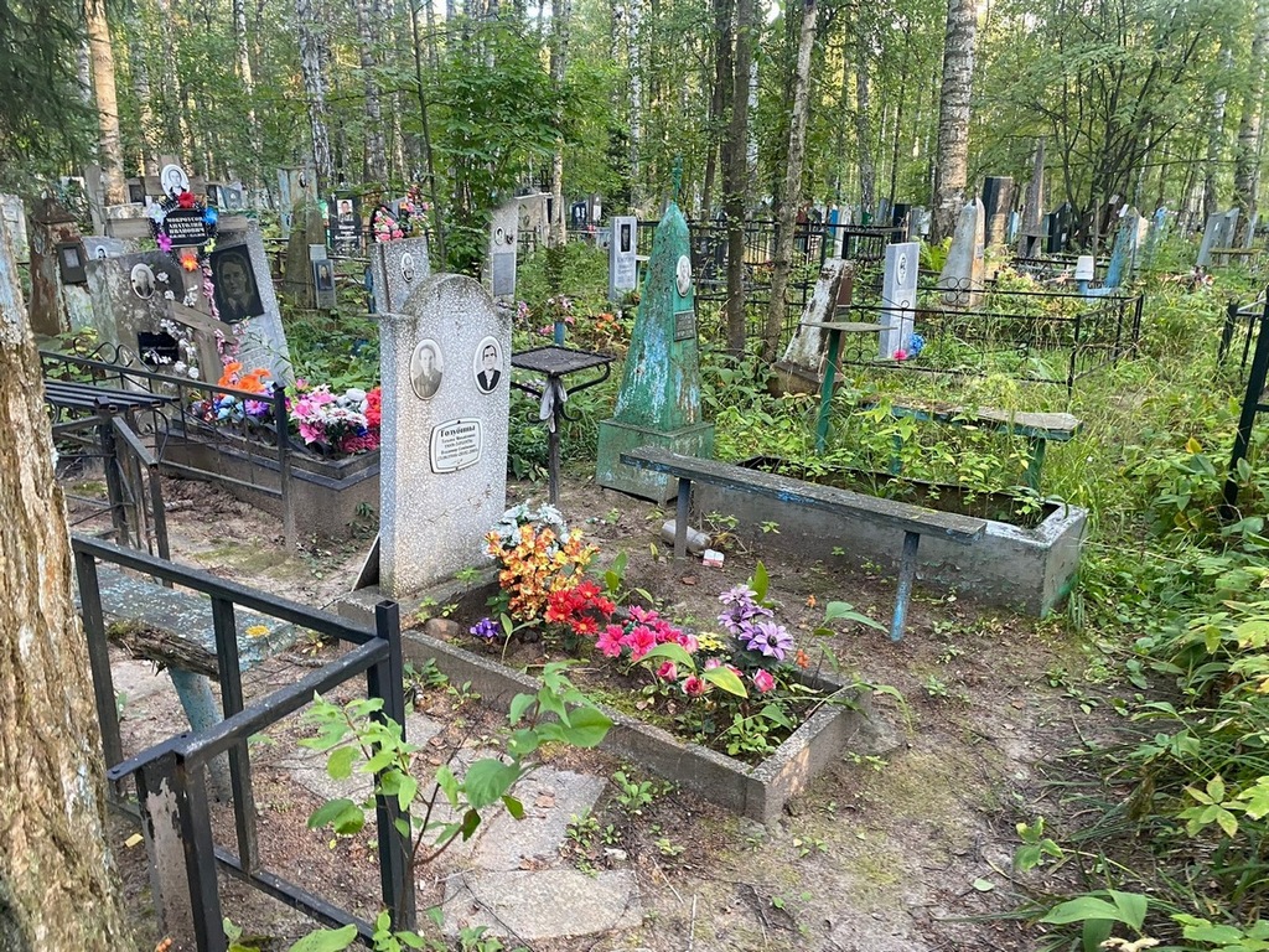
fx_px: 953
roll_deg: -0.5
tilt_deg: -10.5
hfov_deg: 67.3
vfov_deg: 53.1
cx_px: 634
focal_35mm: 26
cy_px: 476
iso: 160
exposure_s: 1/60
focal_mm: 4.25
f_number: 1.8
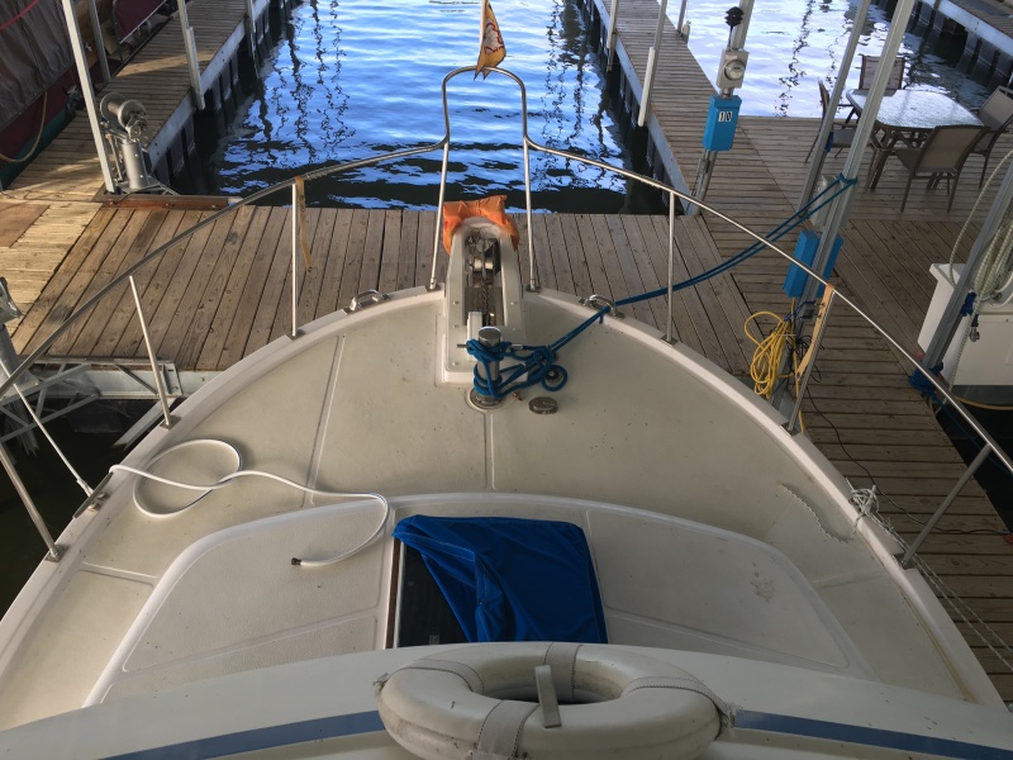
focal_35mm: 29
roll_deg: -3.6
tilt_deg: -36.8
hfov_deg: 61.7
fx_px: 849
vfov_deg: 48.2
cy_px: 380
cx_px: 506
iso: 25
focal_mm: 4.15
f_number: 2.2
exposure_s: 1/60
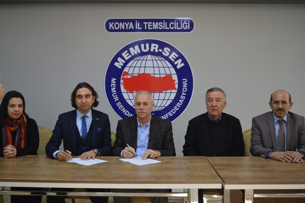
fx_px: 356
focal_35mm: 42
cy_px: 102
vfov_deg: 31.9
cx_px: 152
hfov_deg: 46.4
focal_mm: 28
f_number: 4.2
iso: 450
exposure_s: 1/60
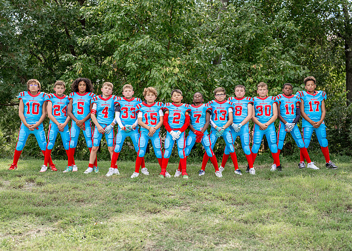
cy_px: 132
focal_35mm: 56
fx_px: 560
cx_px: 183
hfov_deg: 34.9
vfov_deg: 25.3
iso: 100
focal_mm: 50
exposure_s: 1/800
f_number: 2.5
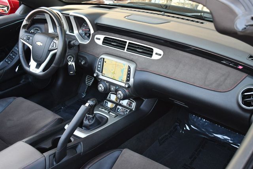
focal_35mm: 44
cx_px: 126
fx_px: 309
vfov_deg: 30.6
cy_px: 84
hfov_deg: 44.5
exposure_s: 1/250
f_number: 3.8
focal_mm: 22
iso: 800
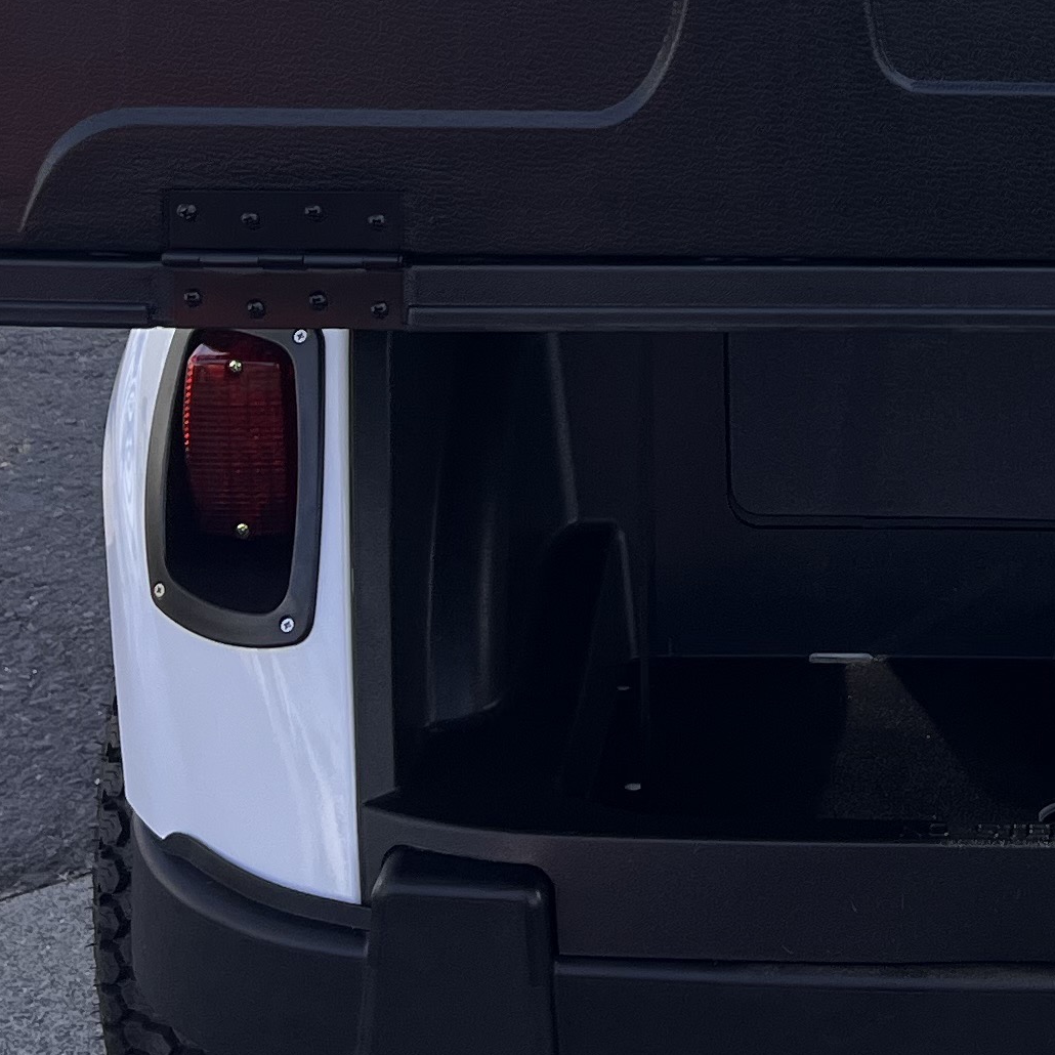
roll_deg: -1.1
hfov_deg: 18.7
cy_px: -144
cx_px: 1108
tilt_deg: -14.2
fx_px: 3103
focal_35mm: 90
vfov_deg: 18.5
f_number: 1.5
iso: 50
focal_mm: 5.7
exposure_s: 1/1468
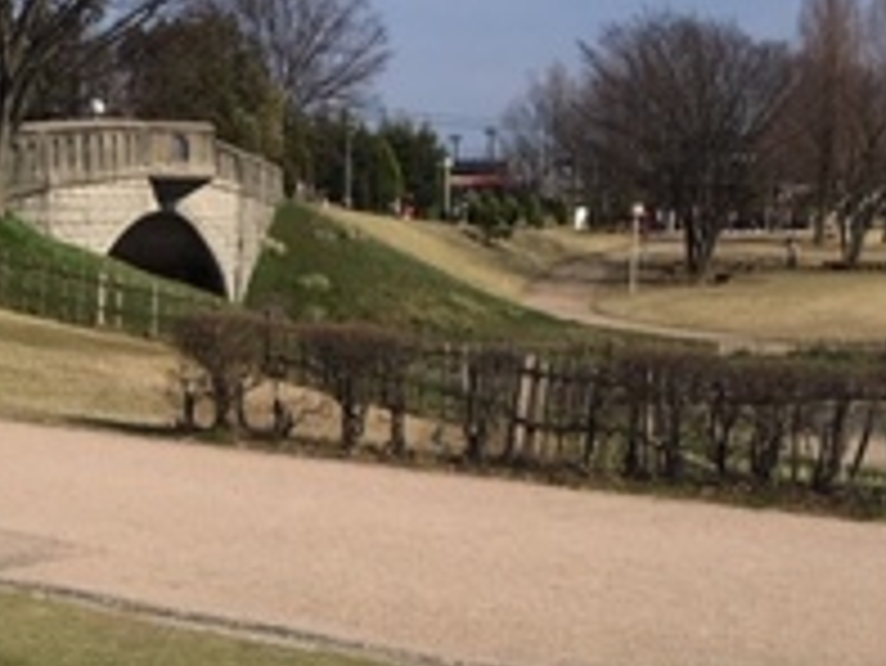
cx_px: 297
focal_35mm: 94
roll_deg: -1.7
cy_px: 999
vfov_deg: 14.7
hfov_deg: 20.8
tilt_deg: -18.2
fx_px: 2407
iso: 25
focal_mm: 4.15
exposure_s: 1/3077
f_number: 2.2
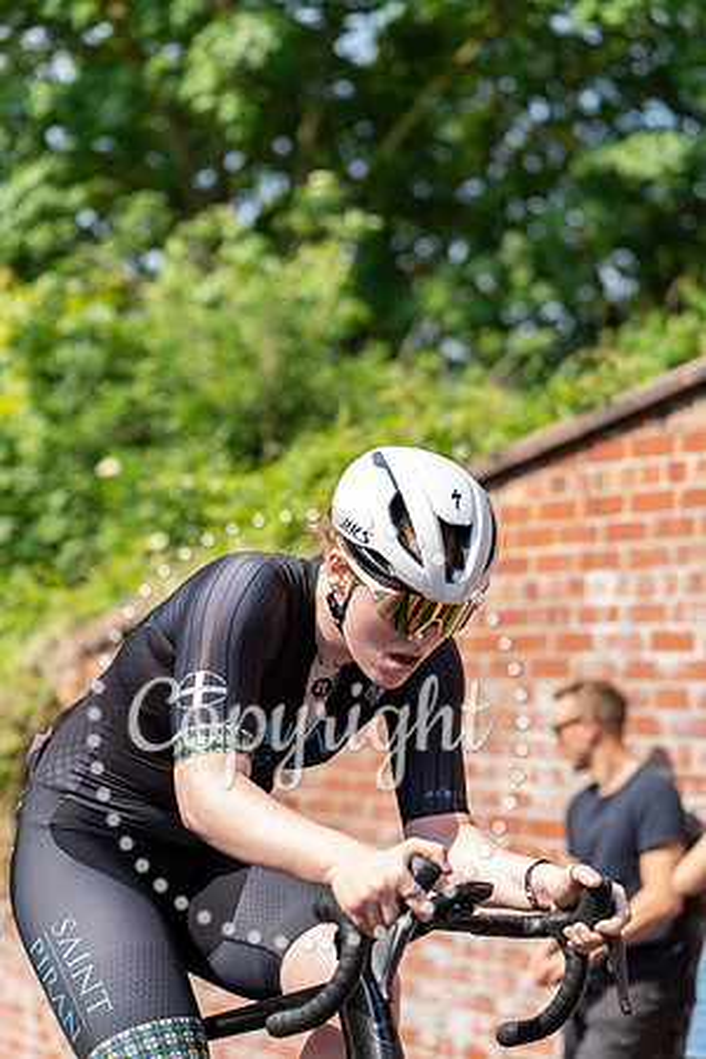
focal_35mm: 86
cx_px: 353
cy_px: 530
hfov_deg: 15.9
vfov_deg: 23.6
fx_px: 2530
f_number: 3.2
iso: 200
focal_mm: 86
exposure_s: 1/640
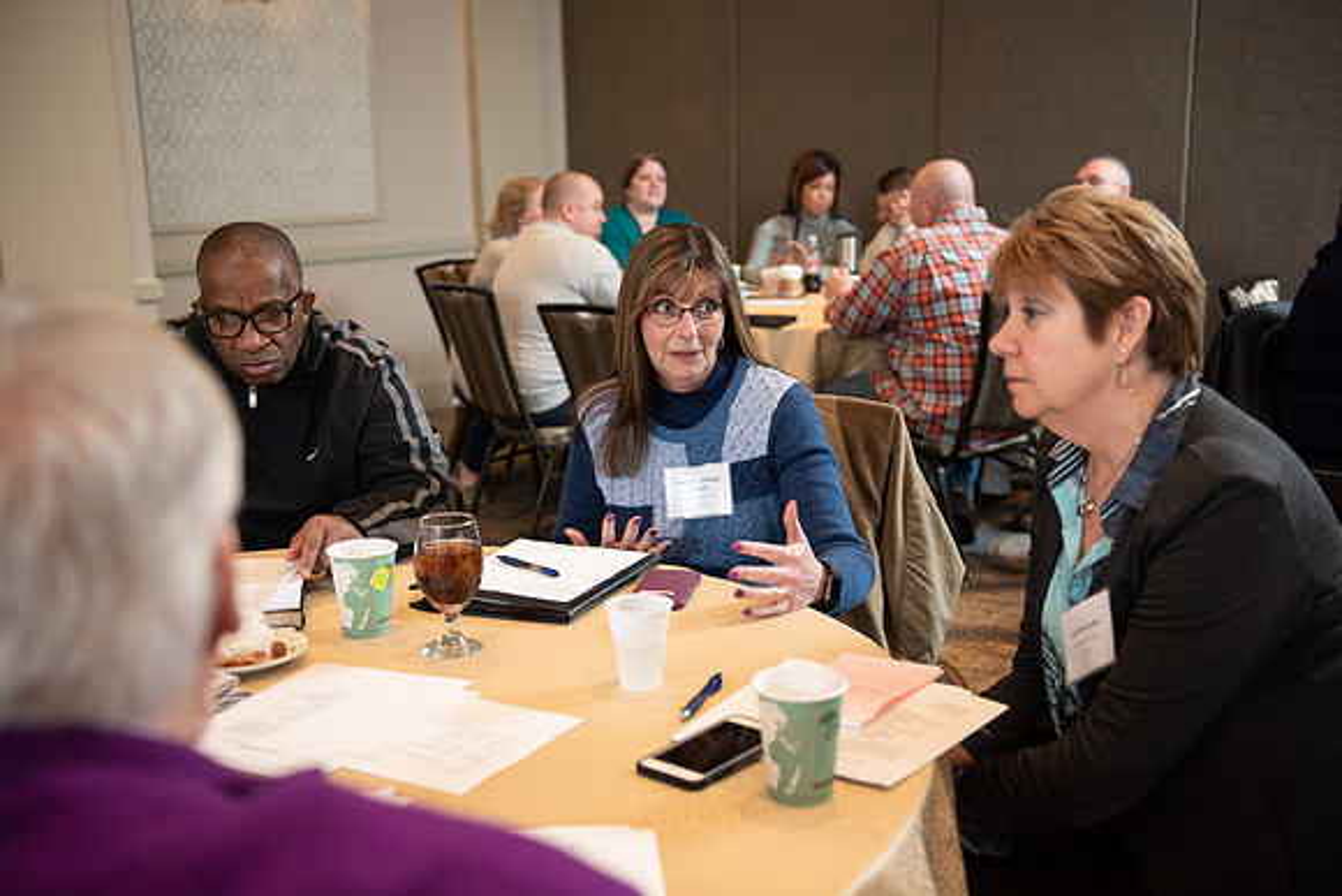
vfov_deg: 31.9
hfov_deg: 46.4
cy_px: 448
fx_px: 1566
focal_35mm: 42
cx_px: 671
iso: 1250
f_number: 3.2
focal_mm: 42
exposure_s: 1/160
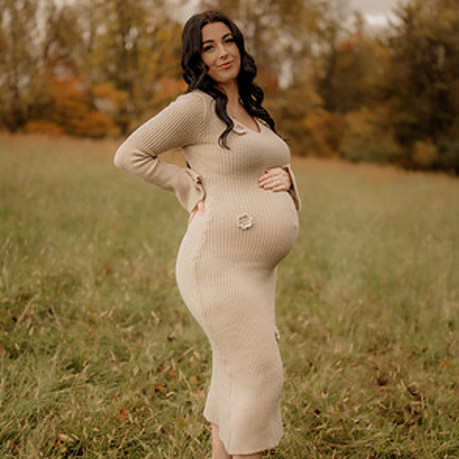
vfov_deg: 26.4
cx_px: 232
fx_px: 975
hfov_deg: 26.5
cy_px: 270
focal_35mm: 65
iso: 200
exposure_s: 1/320
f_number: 1.8
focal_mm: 50
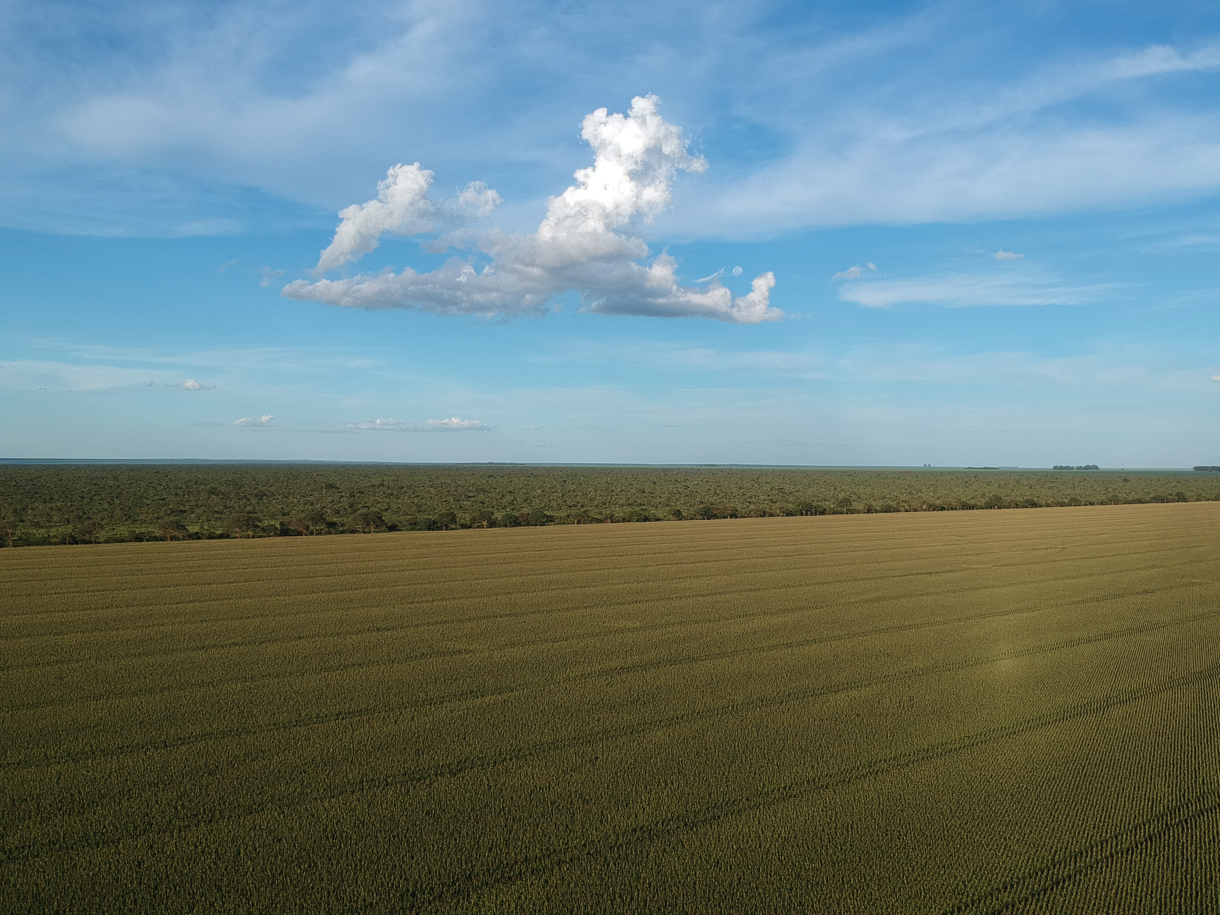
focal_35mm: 32
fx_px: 1128
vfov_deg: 44.2
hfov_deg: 56.8
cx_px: 654
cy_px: 464
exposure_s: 1/1000
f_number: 2.6
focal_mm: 4.49
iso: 101
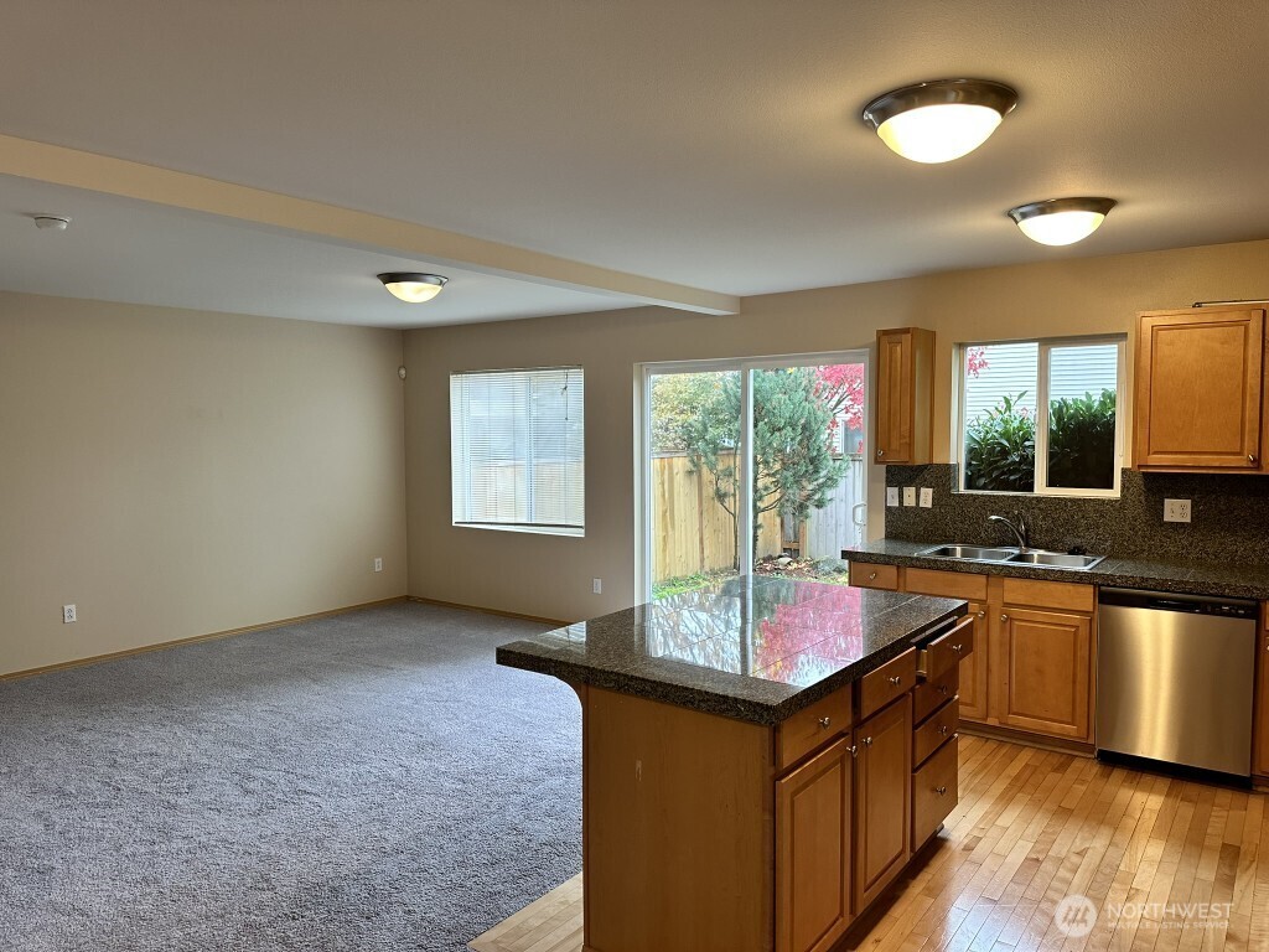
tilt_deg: -3.3
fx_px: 880
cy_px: 476
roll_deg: -0.3
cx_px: 634
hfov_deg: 71.6
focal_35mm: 24
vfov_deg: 56.8
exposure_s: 1/120
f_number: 1.78
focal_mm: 6.86
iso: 200
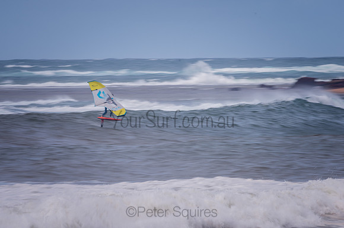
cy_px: 110
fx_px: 5859
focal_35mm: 614
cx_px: 138
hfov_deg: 3.4
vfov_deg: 2.2
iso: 31
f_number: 14
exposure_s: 1/20
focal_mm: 500
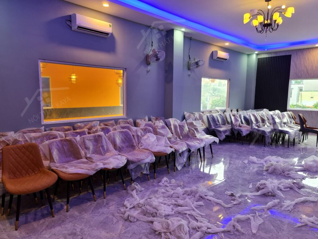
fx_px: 230
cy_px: 120
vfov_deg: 54.9
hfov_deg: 69.4
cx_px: 159
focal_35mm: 25
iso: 250
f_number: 1.8
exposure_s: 1/100
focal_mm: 7
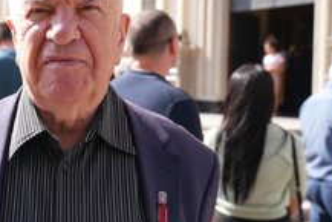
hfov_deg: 32.6
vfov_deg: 23.0
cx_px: 49
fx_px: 544
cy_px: 102
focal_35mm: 59
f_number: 4.5
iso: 100
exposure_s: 1/200
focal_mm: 32
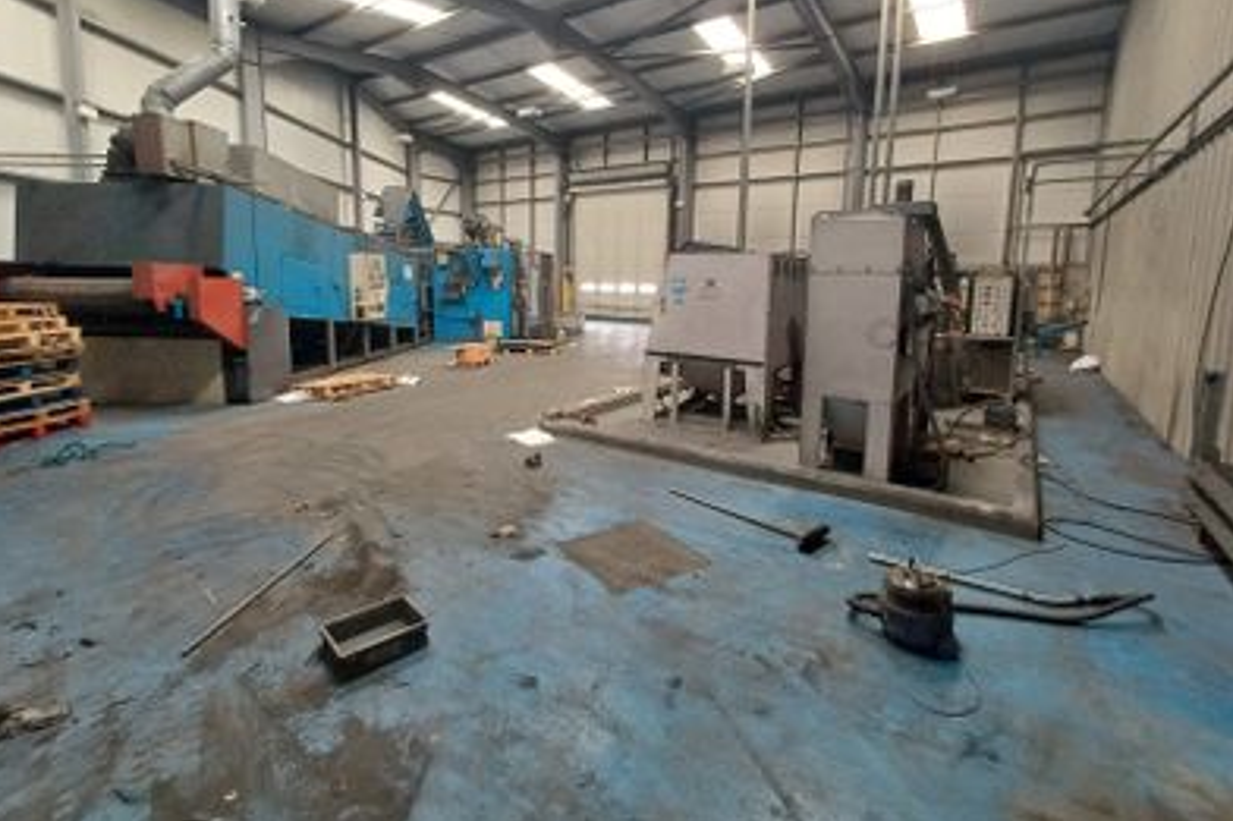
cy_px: 355
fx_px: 582
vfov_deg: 70.1
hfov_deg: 93.3
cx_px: 610
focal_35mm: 17
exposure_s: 1/25
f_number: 2.2
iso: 160
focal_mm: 1.64
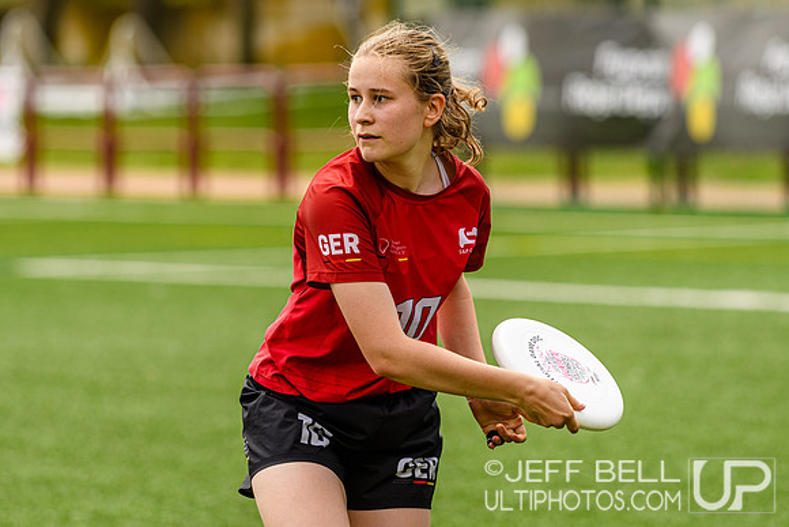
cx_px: 394
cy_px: 218
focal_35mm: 308
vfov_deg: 4.5
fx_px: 6758
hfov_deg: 6.7
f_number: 3.2
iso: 125
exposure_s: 1/1250
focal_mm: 175
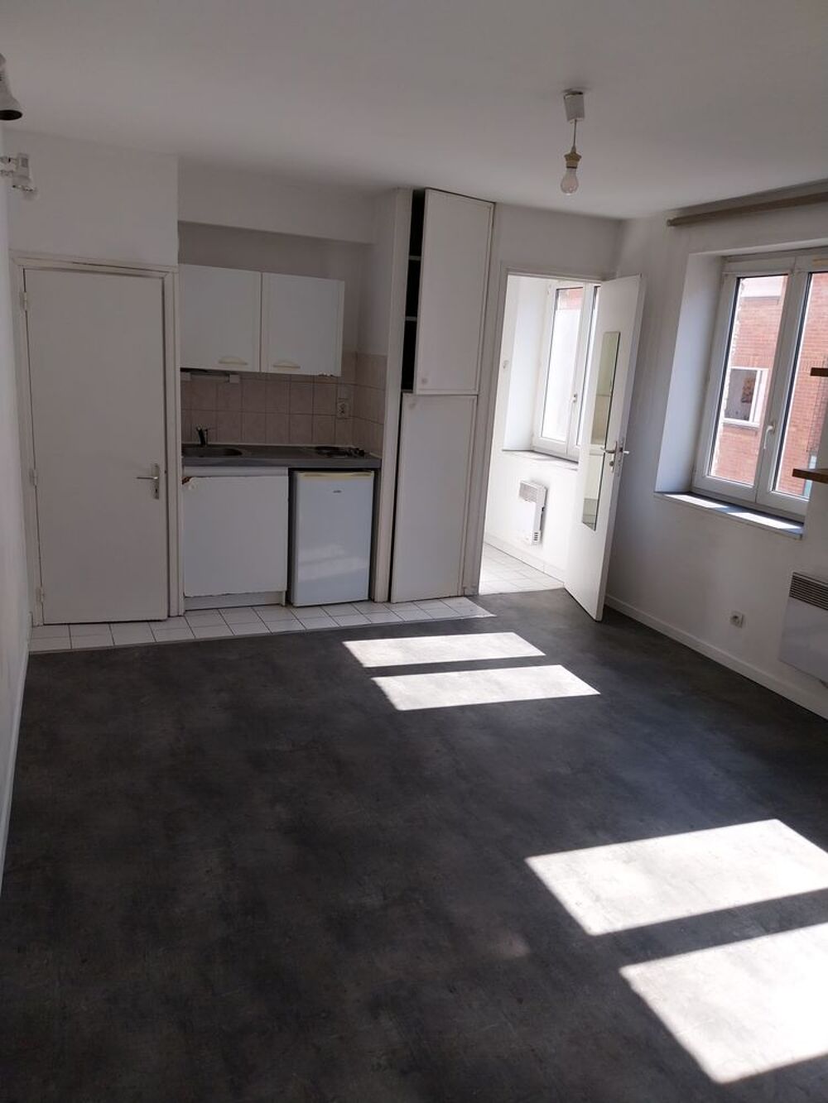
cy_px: 552
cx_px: 414
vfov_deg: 67.3
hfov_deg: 53.1
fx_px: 829
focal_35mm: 26
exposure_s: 1/140
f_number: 1.8
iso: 25
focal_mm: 4
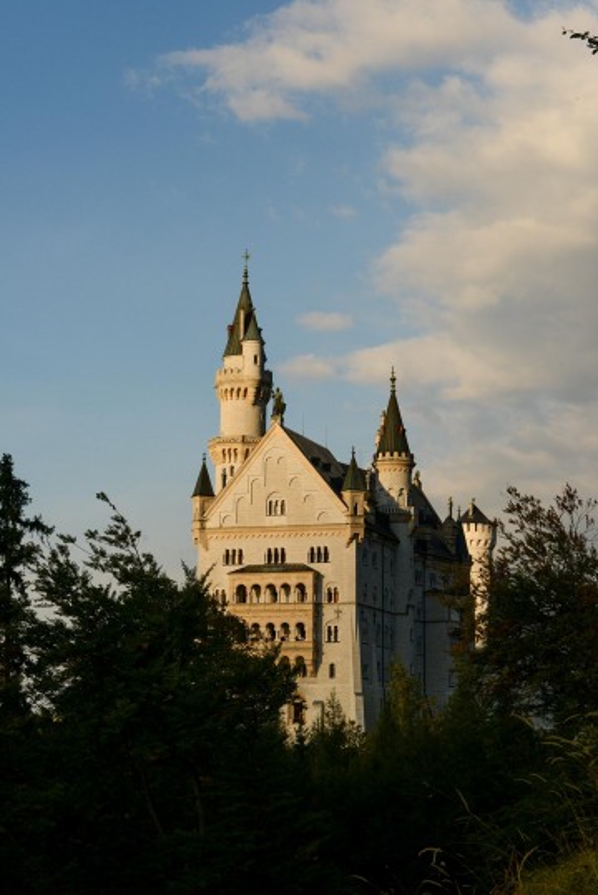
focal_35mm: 70
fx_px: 1742
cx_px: 299
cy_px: 448
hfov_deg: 19.5
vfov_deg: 28.8
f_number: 13
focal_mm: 70
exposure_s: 1/800
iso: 500
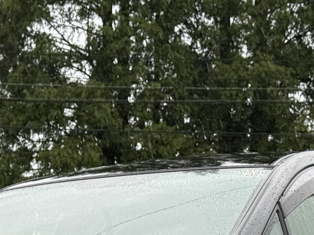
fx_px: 1488
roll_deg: +0.3
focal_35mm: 164
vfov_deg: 8.9
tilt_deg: +1.1
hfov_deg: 12.0
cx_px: 92
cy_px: 336
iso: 100
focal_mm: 6.76
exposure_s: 1/386
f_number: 1.78
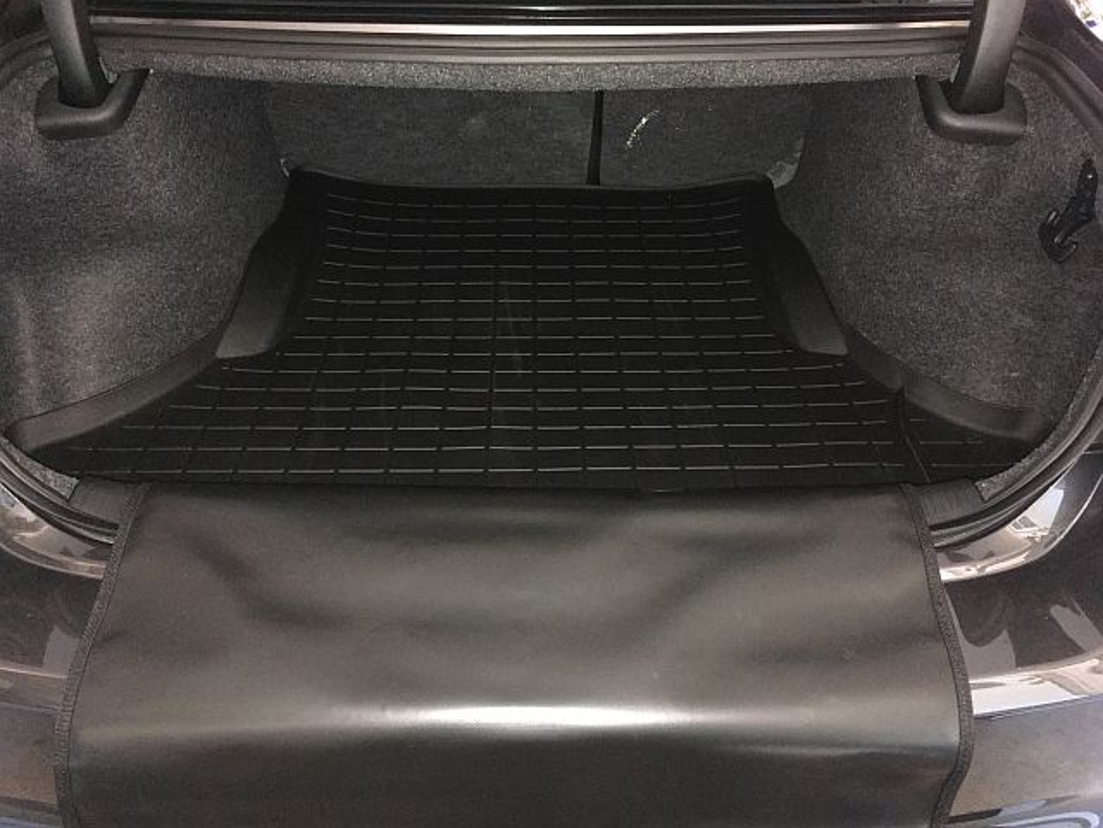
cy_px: 414
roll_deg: -0.9
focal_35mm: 29
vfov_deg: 48.2
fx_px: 924
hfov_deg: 61.7
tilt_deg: -35.6
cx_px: 552
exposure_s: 1/16
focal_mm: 4.15
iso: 320
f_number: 2.2
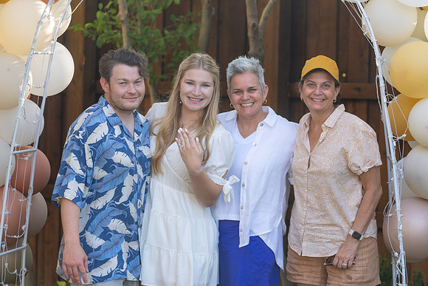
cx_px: 214
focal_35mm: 146
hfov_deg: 14.1
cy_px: 143
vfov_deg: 9.4
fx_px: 1736
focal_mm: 146
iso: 250
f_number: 4
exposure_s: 1/320
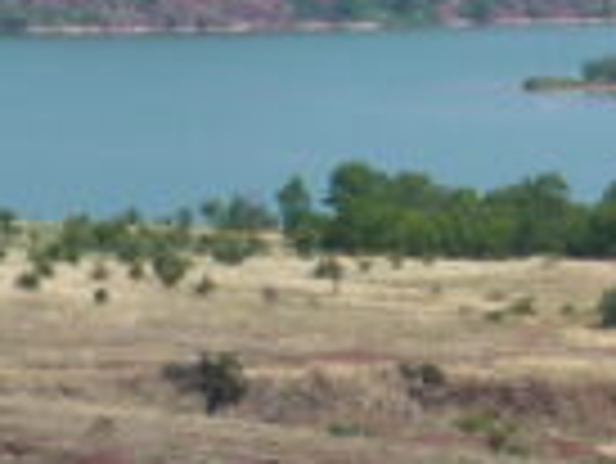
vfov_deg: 4.2
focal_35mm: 353
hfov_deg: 5.6
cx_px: 567
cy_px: 221
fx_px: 6287
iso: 80
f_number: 5
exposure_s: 1/500
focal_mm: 10.3
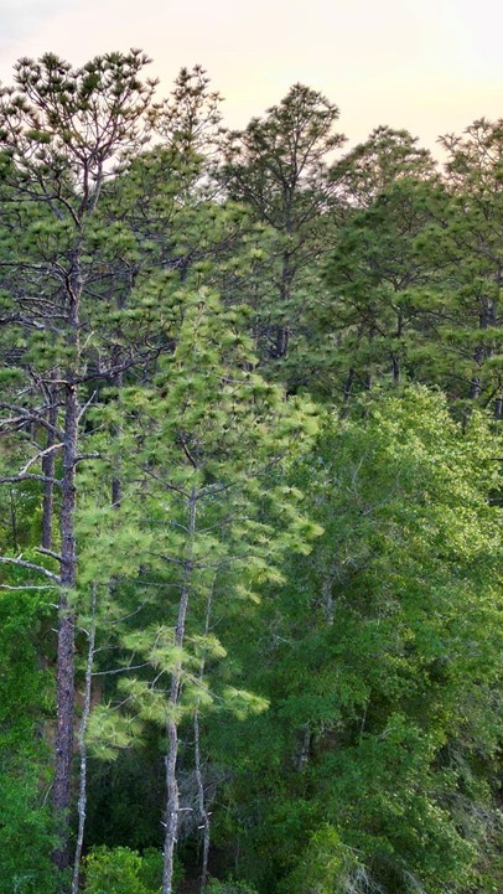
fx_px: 1374
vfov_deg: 35.9
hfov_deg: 18.9
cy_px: 521
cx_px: -188
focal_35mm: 58
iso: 100
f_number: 1.7
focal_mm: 6.72
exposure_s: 1/160
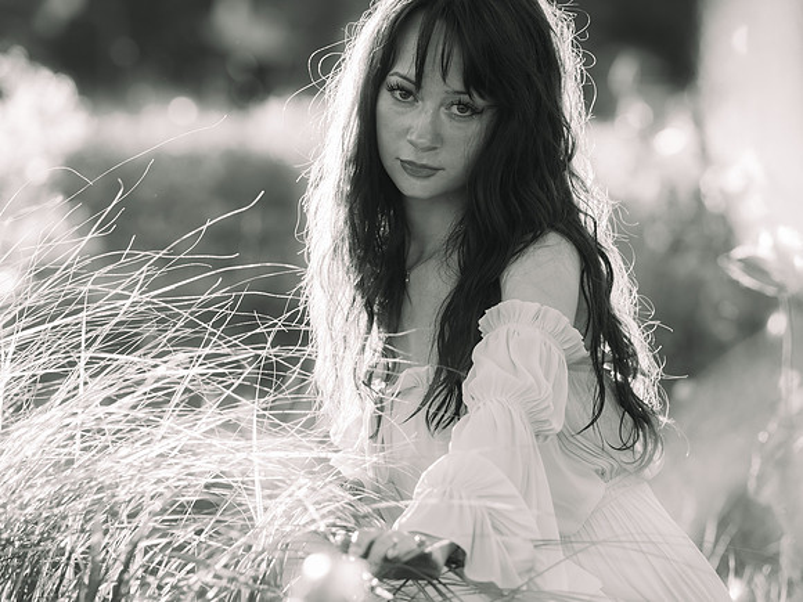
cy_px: 301
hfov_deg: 9.1
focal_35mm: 216
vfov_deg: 6.9
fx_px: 5021
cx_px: 402
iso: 160
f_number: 5
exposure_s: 1/80
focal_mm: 200
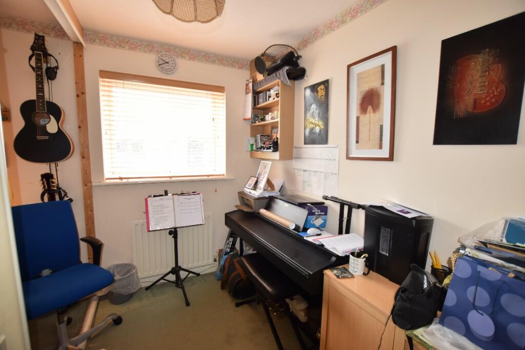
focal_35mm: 15
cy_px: 175
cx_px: 262
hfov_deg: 100.4
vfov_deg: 77.3
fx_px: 219
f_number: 3.5
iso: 220
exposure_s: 1/15
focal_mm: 10
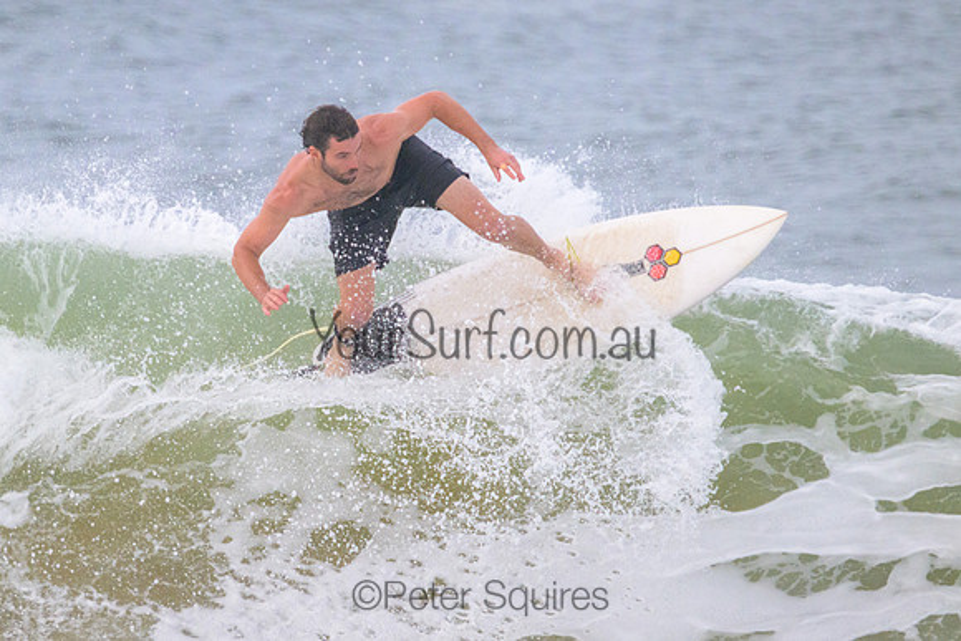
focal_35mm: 986
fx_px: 26313
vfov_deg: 1.4
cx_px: 373
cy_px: 274
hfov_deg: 2.1
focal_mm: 800
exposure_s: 1/3200
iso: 3200
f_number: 11
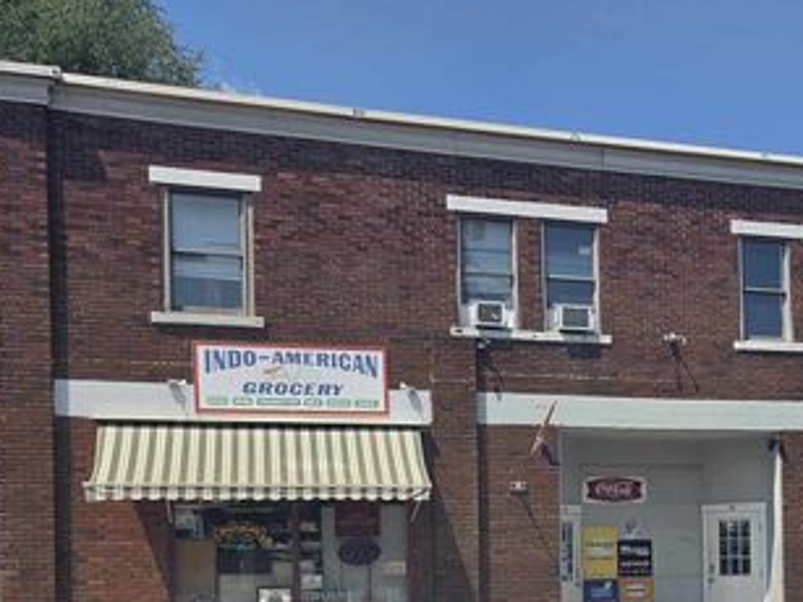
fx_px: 1043
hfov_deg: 40.9
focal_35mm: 45
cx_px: 602
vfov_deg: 30.9
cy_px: 529
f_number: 1.8
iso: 80
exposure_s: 1/4364
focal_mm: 5.4
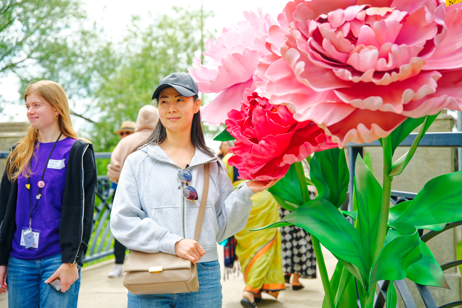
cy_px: 154
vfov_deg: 24.9
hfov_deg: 36.7
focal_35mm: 54
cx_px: 231
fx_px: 697
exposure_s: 1/200
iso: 200
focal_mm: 54.3
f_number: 2.8
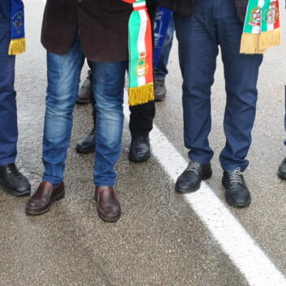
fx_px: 729
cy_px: -17
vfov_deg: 21.2
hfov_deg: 21.0
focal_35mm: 78
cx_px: -32
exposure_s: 1/100
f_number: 9
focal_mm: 18
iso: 200
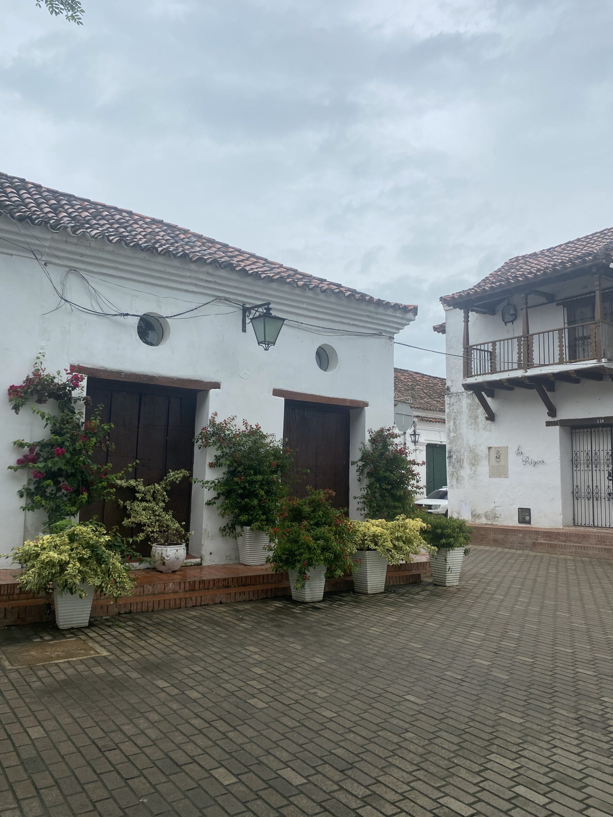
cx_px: 306
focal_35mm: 26
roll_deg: +0.5
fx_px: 614
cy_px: 408
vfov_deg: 67.3
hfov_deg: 53.1
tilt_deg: +6.9
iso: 32
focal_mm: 4.25
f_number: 1.8
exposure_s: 1/1193
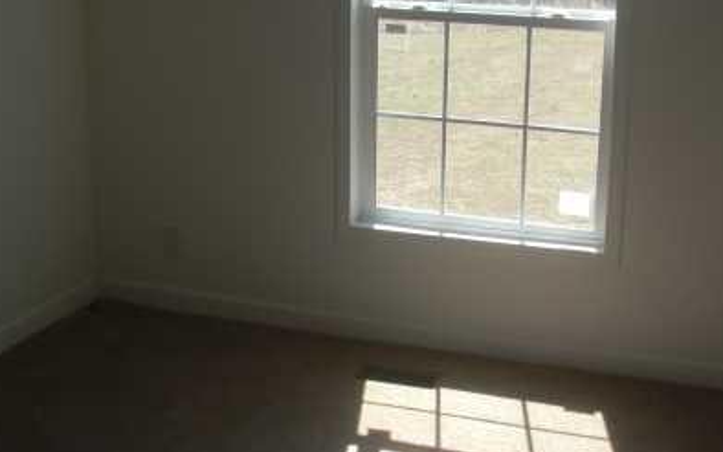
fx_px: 1221
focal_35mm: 62
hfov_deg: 33.0
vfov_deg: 20.8
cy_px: 141
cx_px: 398
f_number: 2.8
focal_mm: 6.3
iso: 50
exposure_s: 1/160
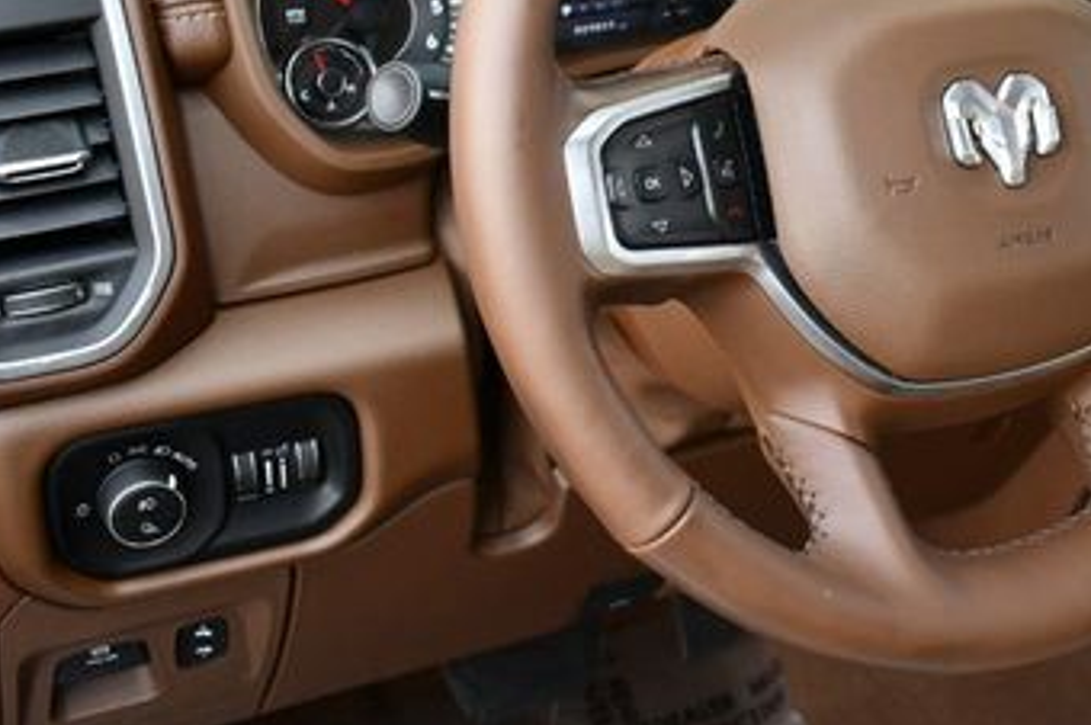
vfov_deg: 20.9
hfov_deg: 30.0
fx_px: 1938
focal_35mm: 64
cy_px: 135
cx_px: 995
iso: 450
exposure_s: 1/250
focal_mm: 23
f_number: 3.8
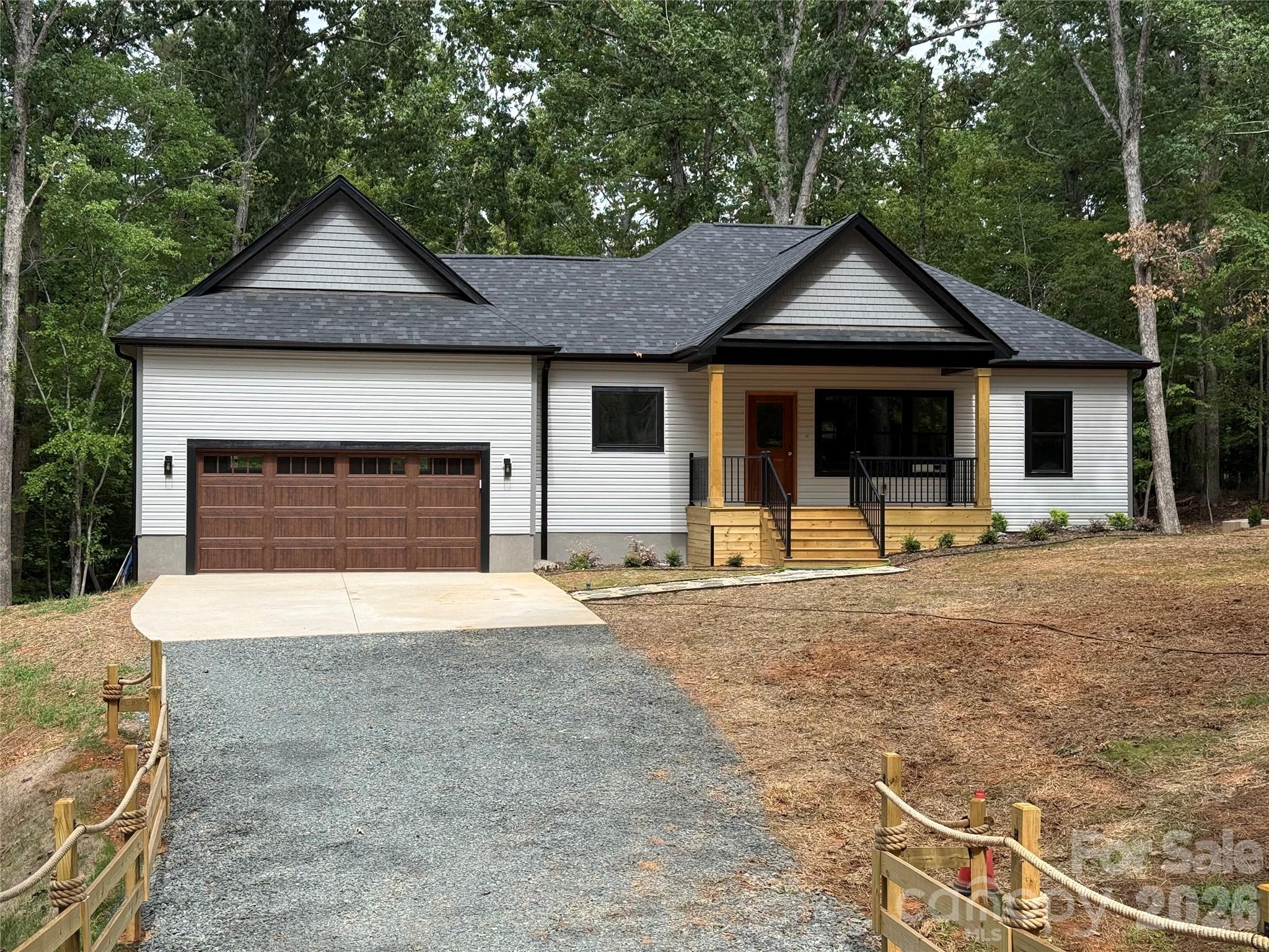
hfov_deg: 39.7
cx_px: 634
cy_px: 476
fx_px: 1760
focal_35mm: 48
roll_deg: -0.2
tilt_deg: +0.5
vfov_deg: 30.3
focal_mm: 6.76
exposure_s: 1/1883
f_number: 1.78
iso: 80
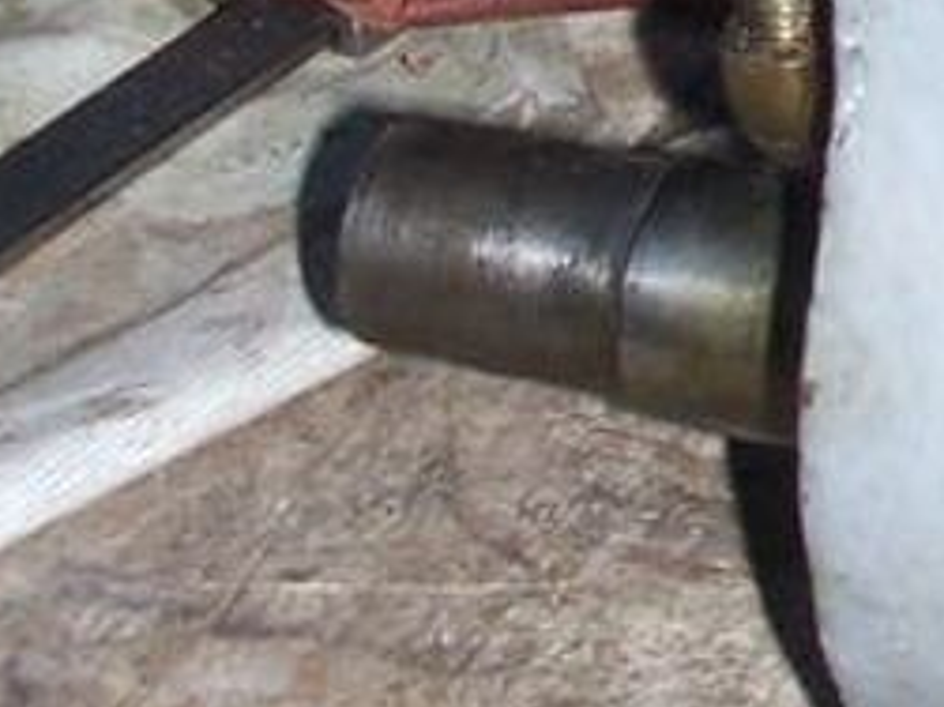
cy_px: -329
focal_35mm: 186
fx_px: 5070
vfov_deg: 7.8
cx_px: 1666
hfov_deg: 10.1
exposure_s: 1/60
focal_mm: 6
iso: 80
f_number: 2.8
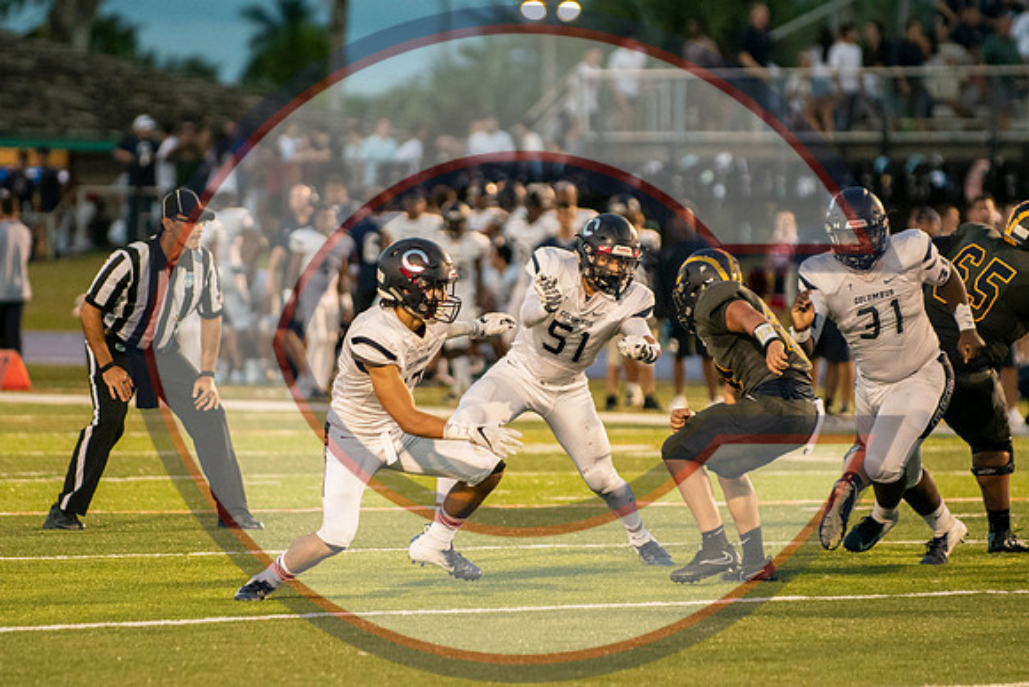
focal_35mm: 323
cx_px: 474
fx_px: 9246
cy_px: 370
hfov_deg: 6.4
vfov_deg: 4.3
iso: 6400
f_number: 2.8
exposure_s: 1/1600
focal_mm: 200
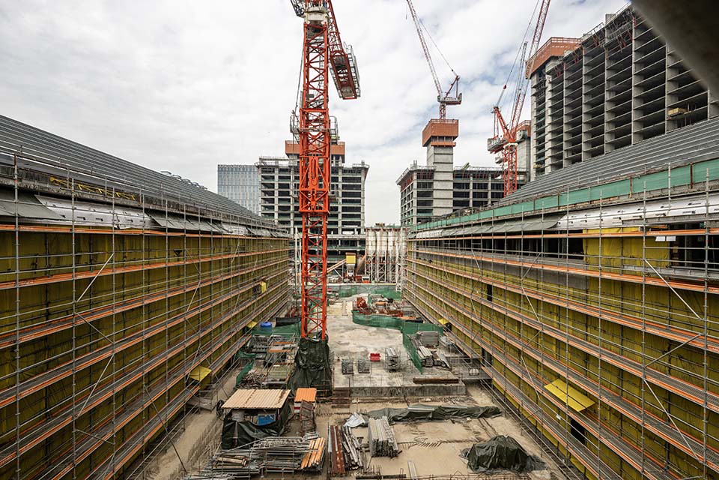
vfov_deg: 81.2
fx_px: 280
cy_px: 240
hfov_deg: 104.3
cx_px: 360
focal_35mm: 14
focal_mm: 14
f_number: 8
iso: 64
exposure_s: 1/400
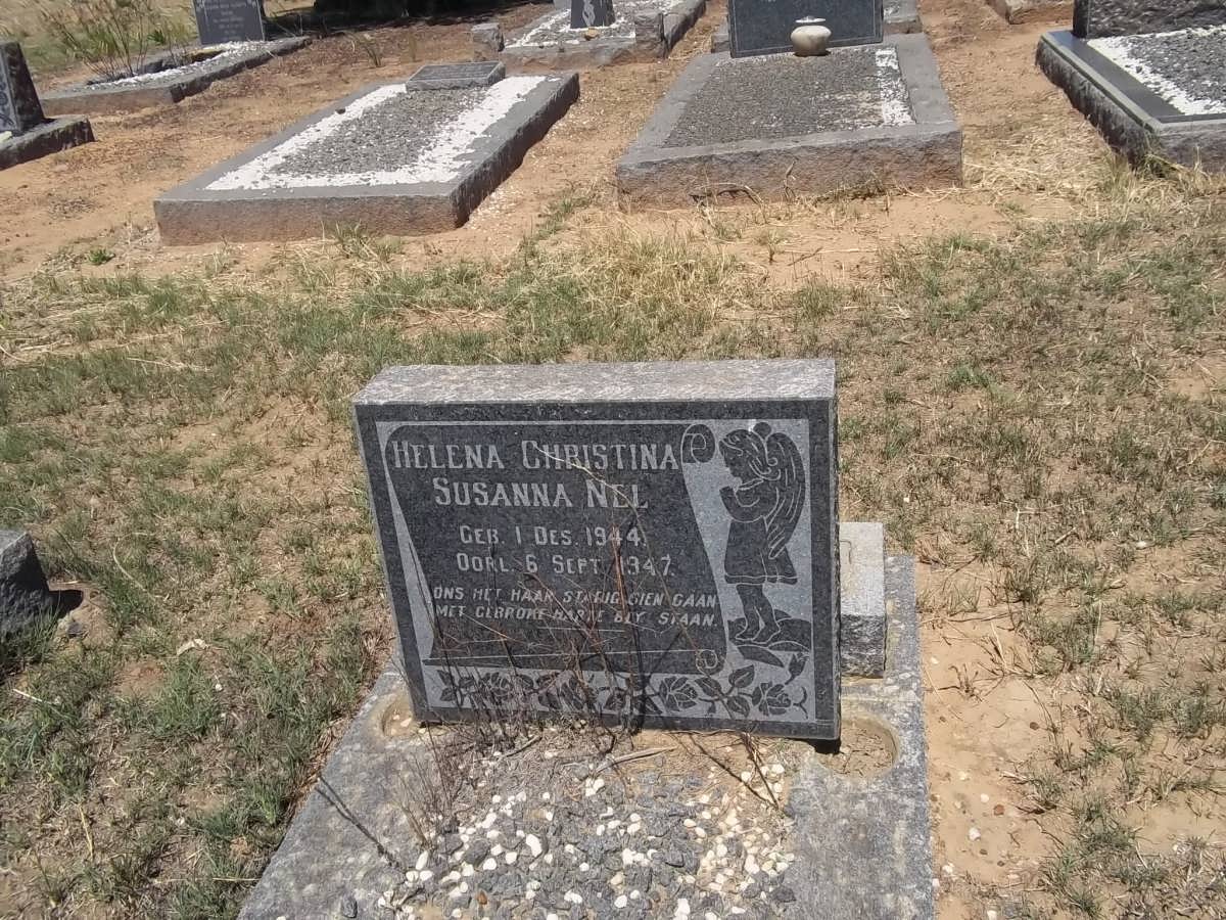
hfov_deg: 56.8
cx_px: 613
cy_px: 460
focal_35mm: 32
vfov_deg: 44.2
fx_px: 1133
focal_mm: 5.7
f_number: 5.5
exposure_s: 1/640
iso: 80
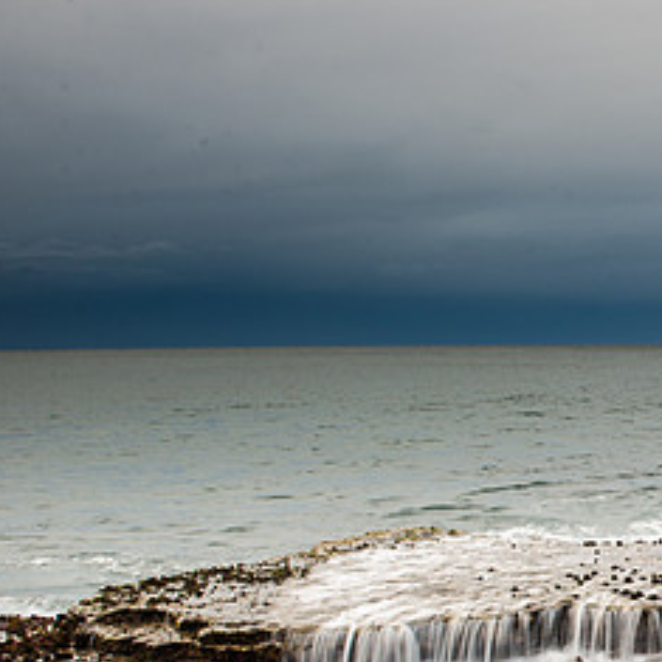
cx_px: 755
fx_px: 1125
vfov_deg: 31.9
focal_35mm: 52
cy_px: 527
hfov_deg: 29.1
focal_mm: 24
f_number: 11
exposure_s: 1/4
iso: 100
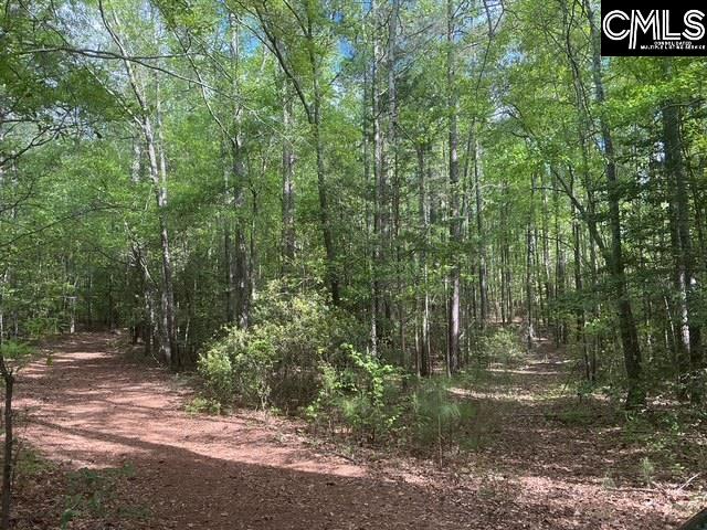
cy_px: 265
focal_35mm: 29
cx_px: 354
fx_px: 592
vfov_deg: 48.2
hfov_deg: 61.7
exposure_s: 1/120
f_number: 1.8
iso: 16
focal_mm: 3
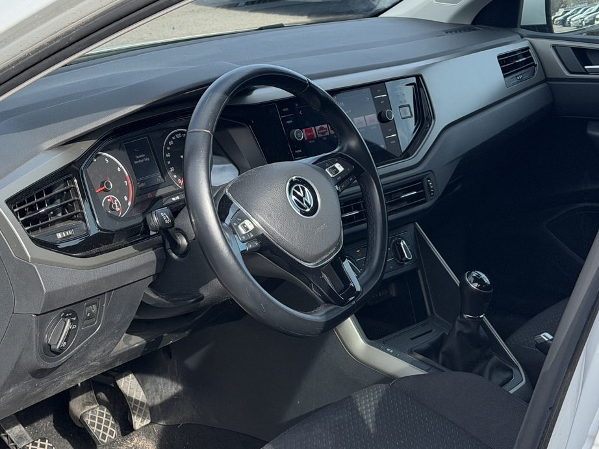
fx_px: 1297
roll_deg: +2.9
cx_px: 277
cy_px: 217
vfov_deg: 19.6
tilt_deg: -13.6
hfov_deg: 26.0
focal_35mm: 75
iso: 100
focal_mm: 6.76
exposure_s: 1/1307
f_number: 1.78
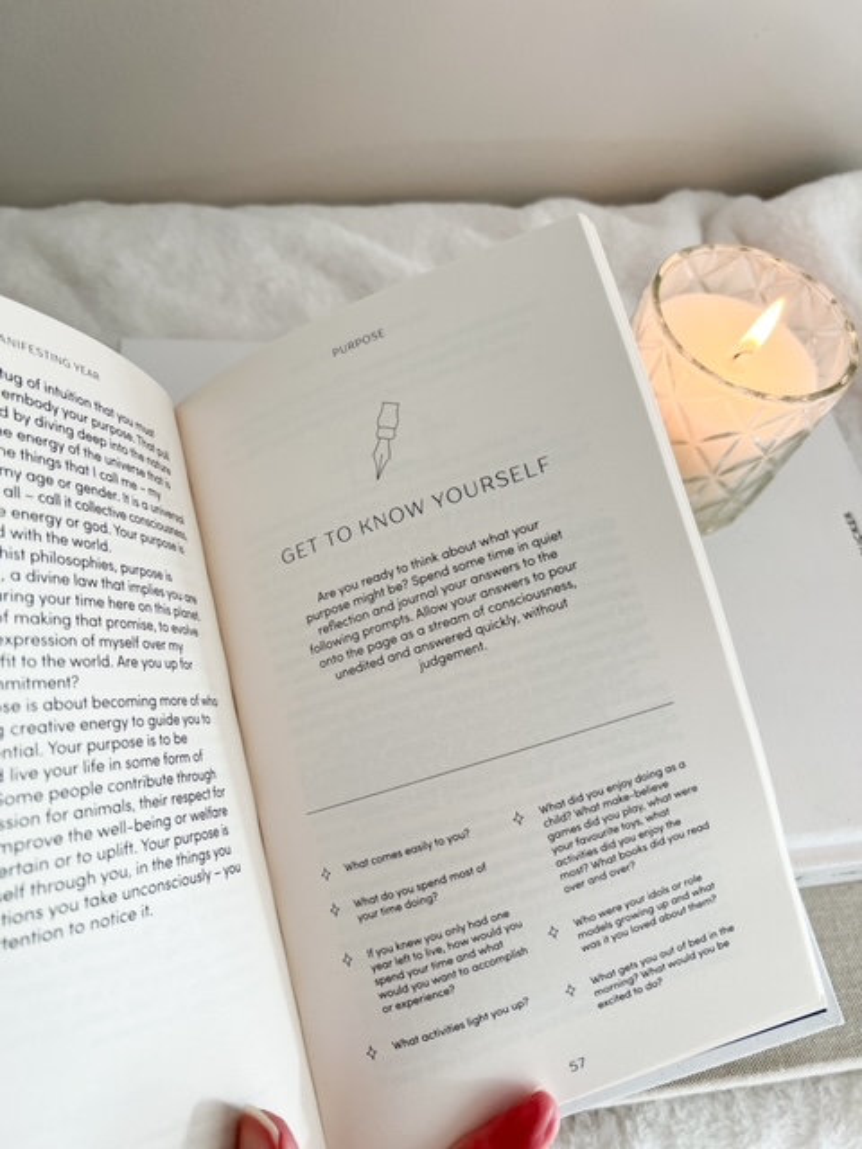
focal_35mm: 26
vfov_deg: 67.3
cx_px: 431
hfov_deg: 53.1
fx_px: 863
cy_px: 574
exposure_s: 1/120
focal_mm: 5.7
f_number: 1.5
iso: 100
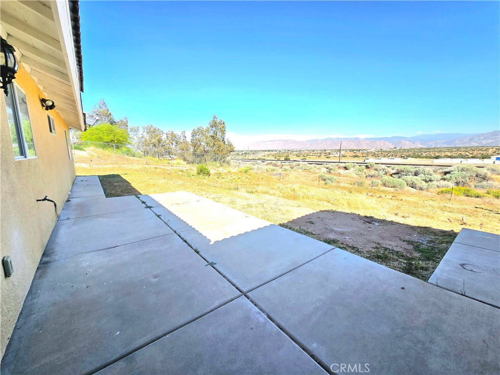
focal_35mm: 13
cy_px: 188
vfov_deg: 89.9
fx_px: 188
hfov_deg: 106.2
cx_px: 250
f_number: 2.2
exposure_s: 1/2000
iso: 50
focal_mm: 2.2
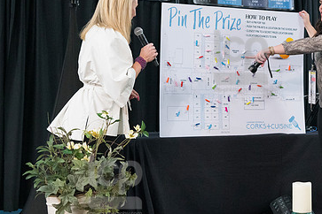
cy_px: 61
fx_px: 742
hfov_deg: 24.2
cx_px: 241
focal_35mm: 83
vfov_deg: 16.4
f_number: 5.6
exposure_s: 1/250
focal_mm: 52
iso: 4000
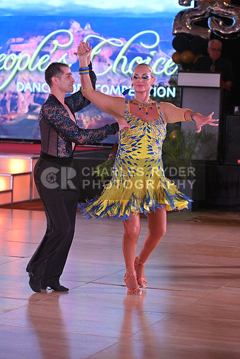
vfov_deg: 17.1
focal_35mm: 120
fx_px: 1199
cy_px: 180
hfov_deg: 11.4
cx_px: 120
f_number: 5
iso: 3200
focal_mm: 120
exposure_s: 1/400
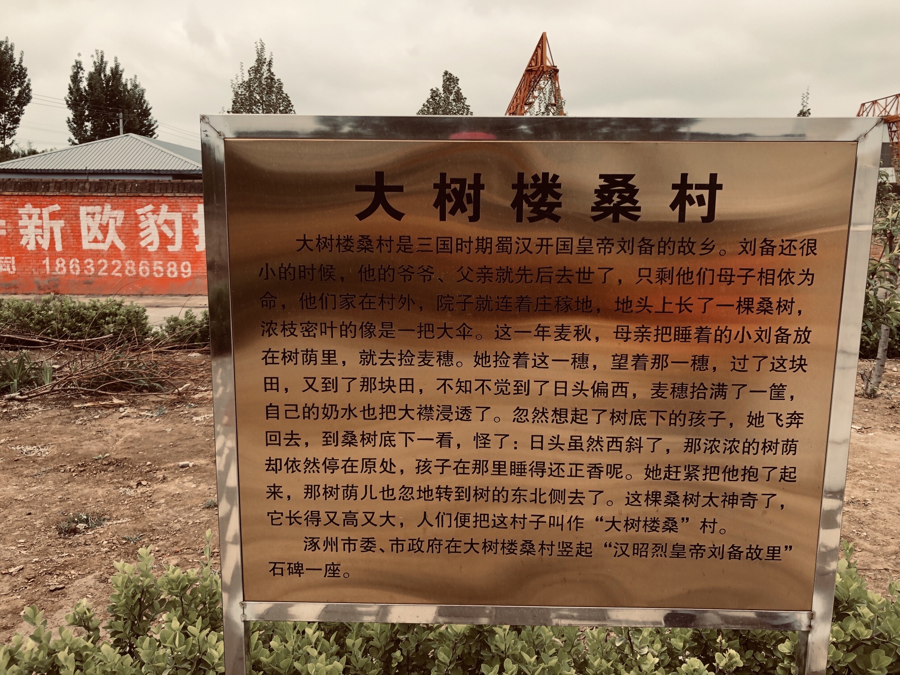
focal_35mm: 28
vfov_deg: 49.7
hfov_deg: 63.4
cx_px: 450
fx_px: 728
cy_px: 338
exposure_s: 1/564
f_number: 1.8
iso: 20
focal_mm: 3.99
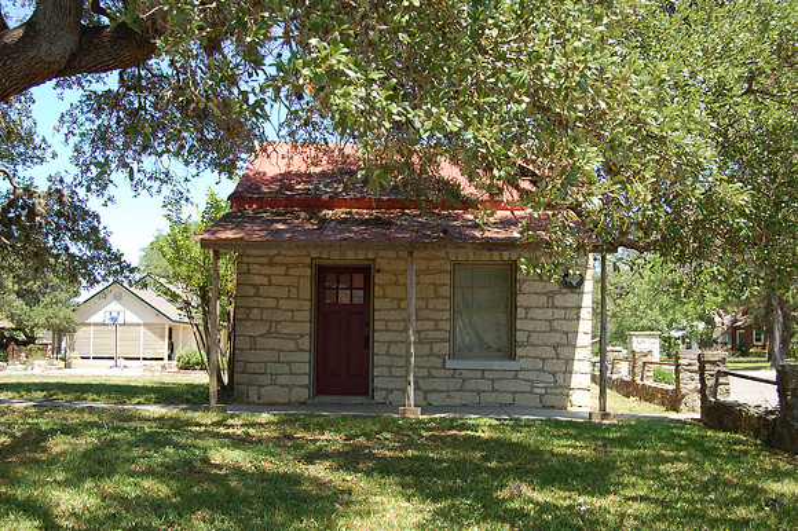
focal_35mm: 42
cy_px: 266
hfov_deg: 46.4
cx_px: 399
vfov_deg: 31.9
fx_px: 930
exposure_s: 1/250
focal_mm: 28
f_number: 5.6
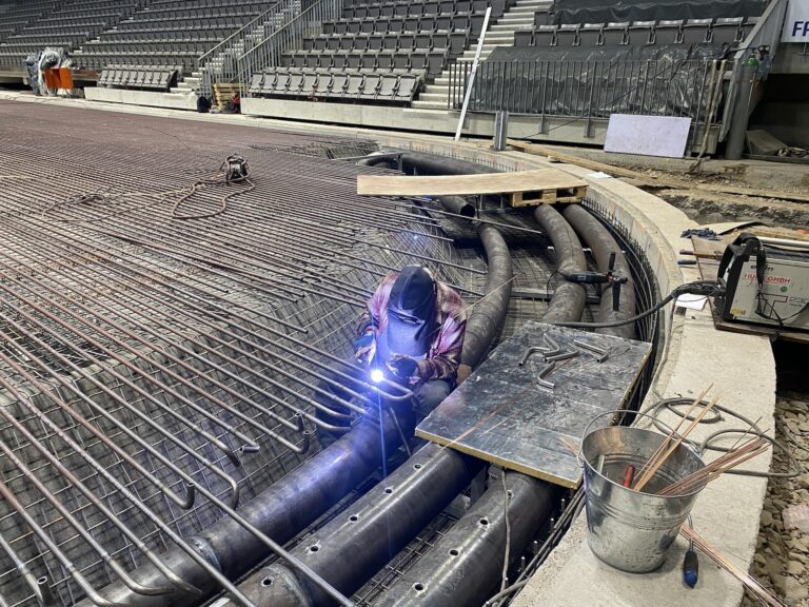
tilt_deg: -21.9
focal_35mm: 26
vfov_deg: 53.1
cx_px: 404
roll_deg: -0.3
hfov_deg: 67.3
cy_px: 304
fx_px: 608
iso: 125
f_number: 1.8
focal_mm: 4.25
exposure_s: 1/79
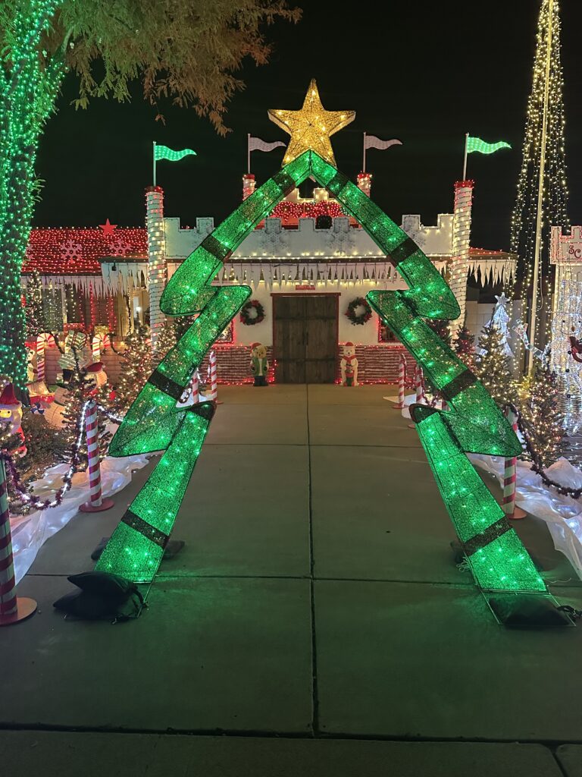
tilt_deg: -4.7
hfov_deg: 56.8
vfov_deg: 71.6
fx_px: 538
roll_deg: -0.3
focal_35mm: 24
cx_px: 291
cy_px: 388
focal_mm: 6.86
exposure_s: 1/40
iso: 800
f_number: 1.78
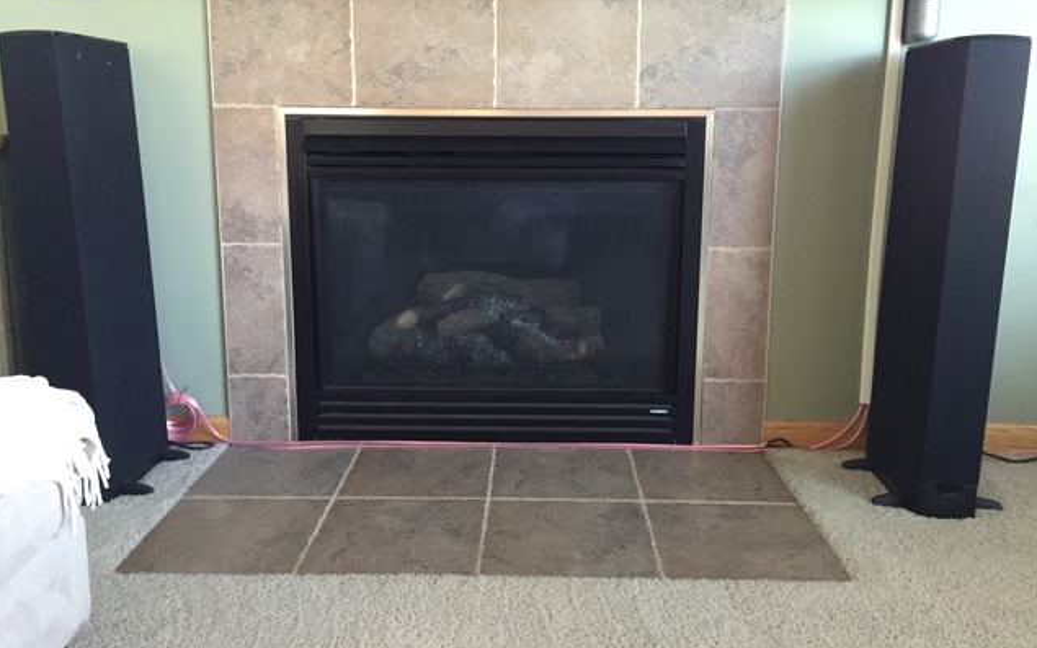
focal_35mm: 31
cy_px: 271
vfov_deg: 40.5
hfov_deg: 61.2
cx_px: 519
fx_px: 876
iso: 250
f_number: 2.2
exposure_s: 1/24
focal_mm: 4.15
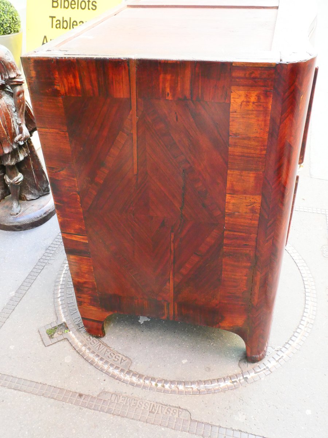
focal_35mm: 34
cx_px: 164
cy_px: 219
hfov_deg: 41.8
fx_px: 430
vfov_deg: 54.0
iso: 3200
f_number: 9
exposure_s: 1/60
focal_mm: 17
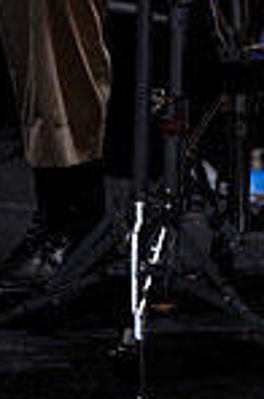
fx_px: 4376
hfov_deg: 3.4
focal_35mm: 396
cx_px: 322
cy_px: -175
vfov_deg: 5.2
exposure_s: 1/640
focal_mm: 130
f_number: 2.8
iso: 3200
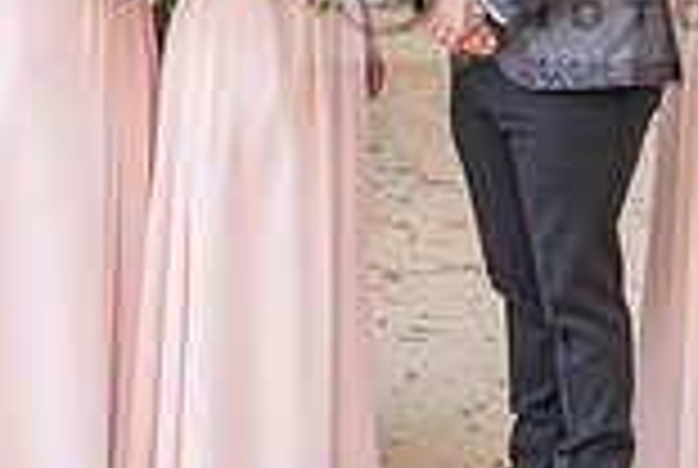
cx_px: 689
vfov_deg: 11.0
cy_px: -47
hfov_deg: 16.2
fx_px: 2409
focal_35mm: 124
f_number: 4.5
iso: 640
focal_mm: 32
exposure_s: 1/200
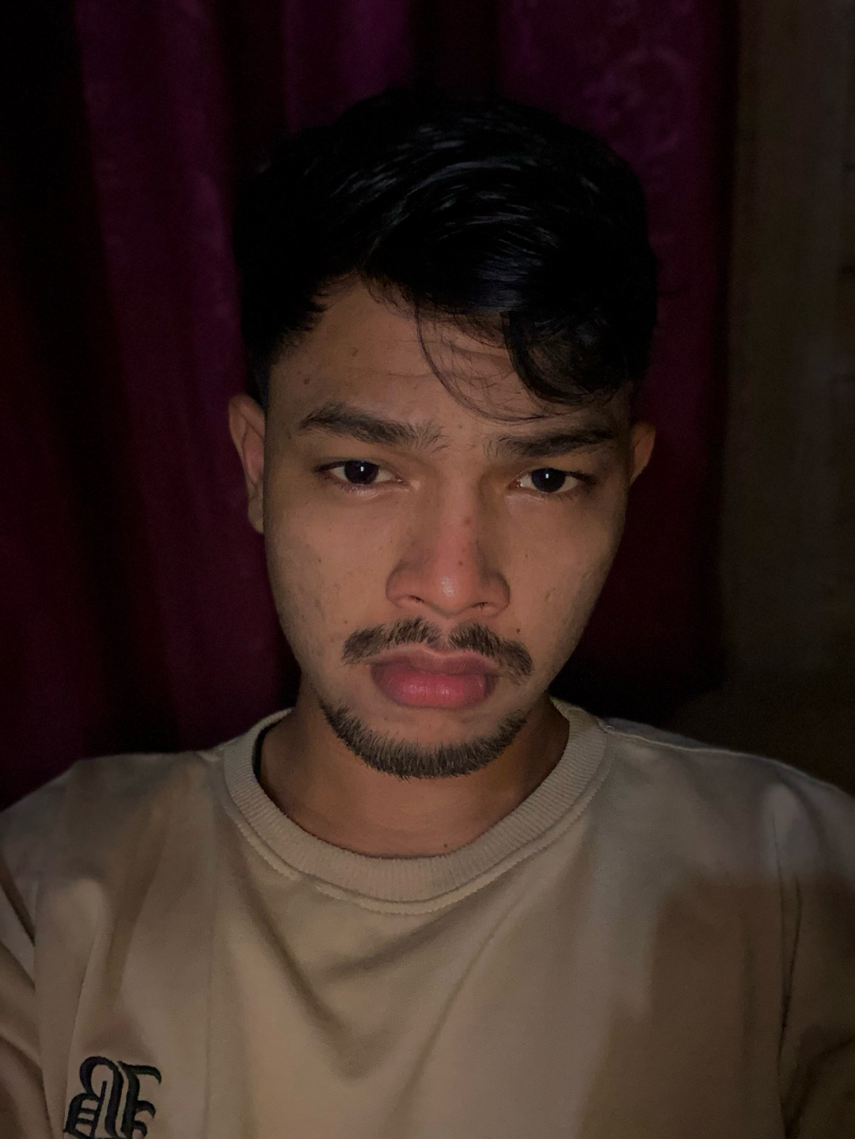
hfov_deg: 46.8
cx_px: 428
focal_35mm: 30
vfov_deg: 60.0
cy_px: 570
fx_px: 988
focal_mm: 2.71
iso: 800
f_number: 2.2
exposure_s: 1/16
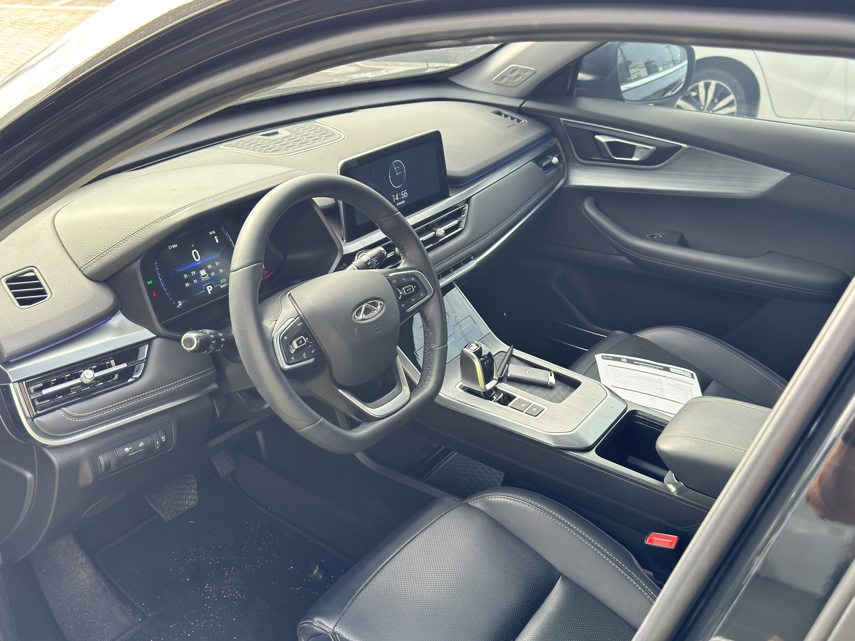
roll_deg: -4.3
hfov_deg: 52.6
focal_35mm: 35
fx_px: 864
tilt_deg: -28.5
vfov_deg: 40.7
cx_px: 428
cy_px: 320
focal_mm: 6.76
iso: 125
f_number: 1.78
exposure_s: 1/137
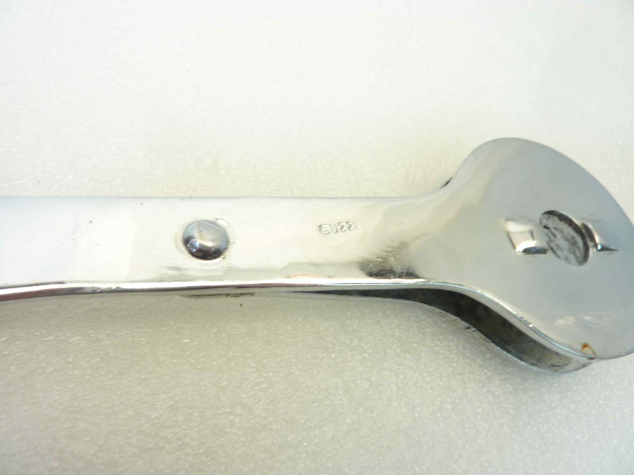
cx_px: 317
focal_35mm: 25
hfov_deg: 69.4
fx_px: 458
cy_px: 238
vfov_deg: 54.9
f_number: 3.3
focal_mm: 4.1
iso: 80
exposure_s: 1/20
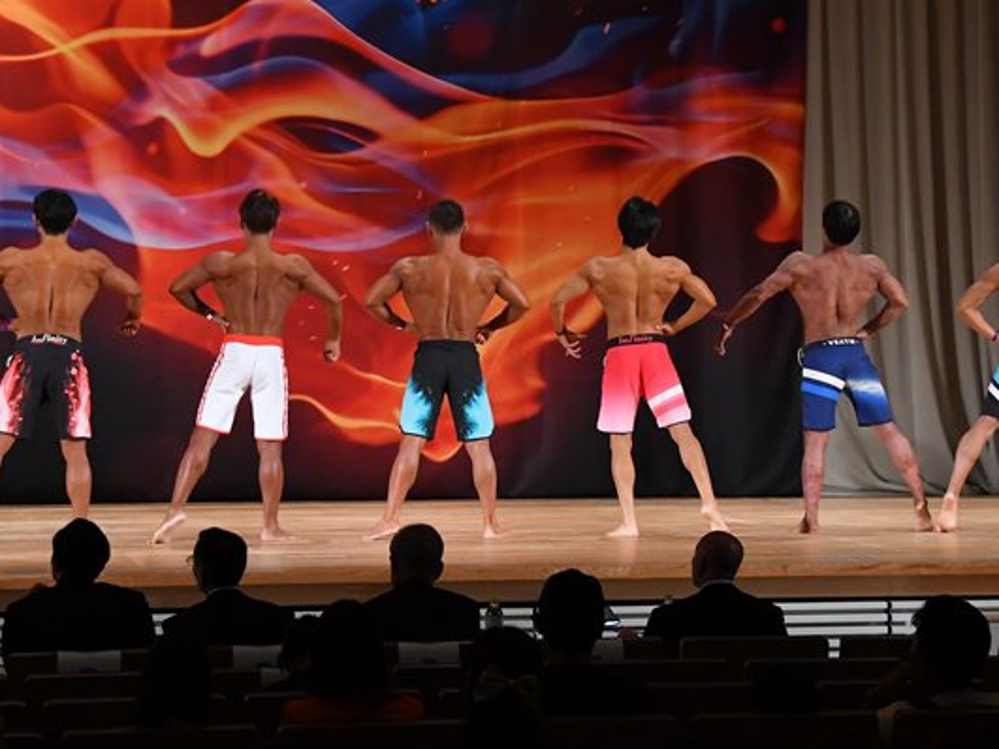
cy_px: 290
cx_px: 556
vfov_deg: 10.4
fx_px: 4126
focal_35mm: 143
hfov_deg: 13.8
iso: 3200
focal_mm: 68
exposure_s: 1/400
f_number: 5.6
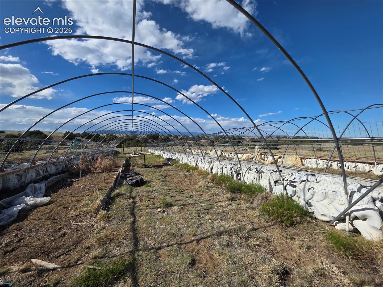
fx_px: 144
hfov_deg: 106.2
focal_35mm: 13
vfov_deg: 89.9
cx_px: 192
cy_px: 144
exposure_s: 1/2905
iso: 40
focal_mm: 2.2
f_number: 1.9
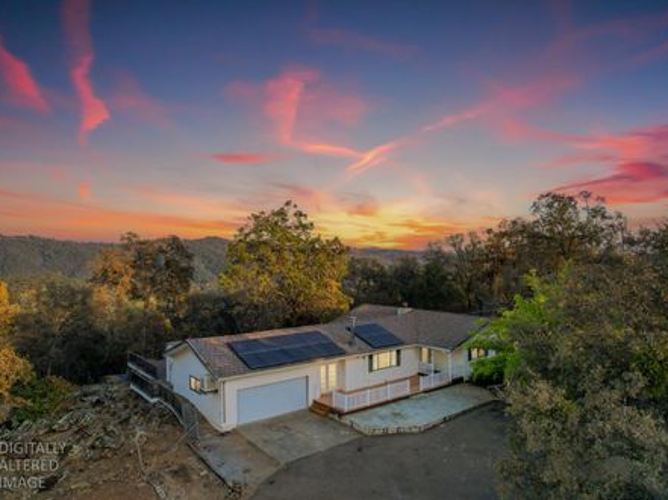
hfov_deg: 71.5
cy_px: 251
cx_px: 361
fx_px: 463
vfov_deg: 56.7
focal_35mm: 24
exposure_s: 1/500
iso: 100
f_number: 2.8
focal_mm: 8.38
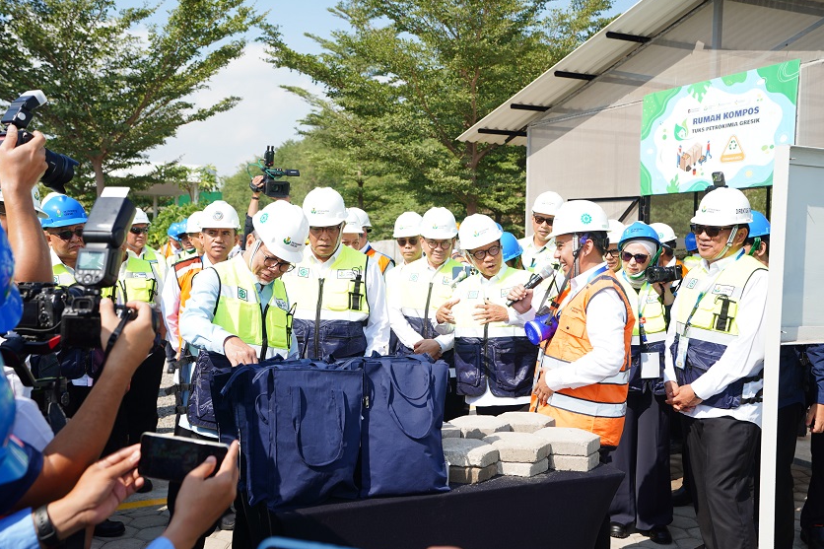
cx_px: 404
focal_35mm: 36
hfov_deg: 53.1
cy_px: 271
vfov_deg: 36.9
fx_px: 824
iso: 125
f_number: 4
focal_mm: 35
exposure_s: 1/500
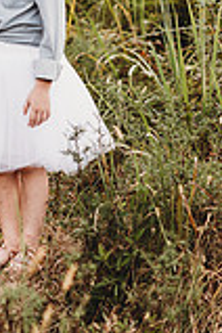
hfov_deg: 5.7
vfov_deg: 8.5
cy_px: -84
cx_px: -61
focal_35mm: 240
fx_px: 2220
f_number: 2.2
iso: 125
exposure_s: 1/200
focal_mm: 85
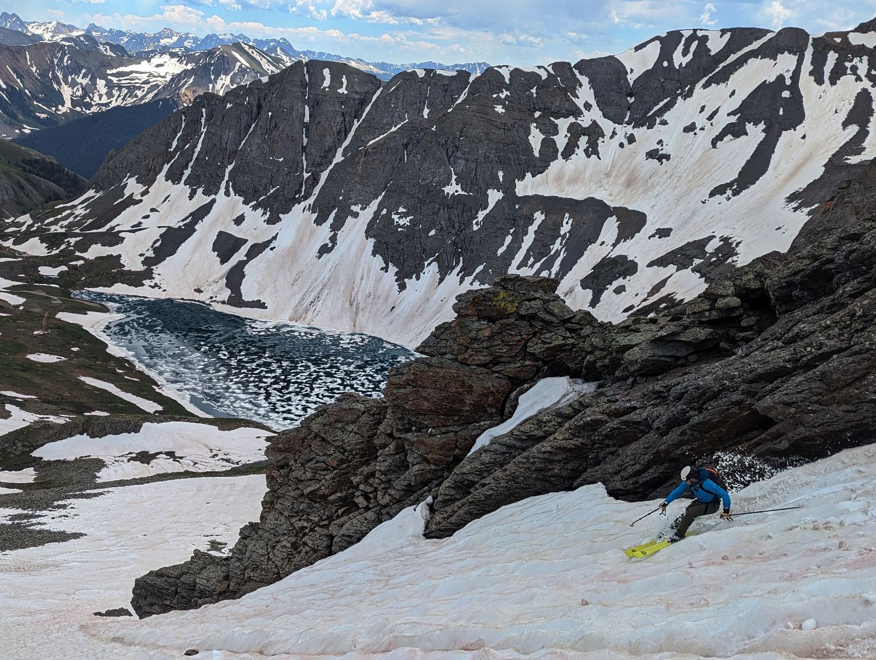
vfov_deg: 44.2
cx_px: 384
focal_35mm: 32
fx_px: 811
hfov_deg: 56.6
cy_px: 375
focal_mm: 6.81
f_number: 1.85
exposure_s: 1/2137
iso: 55
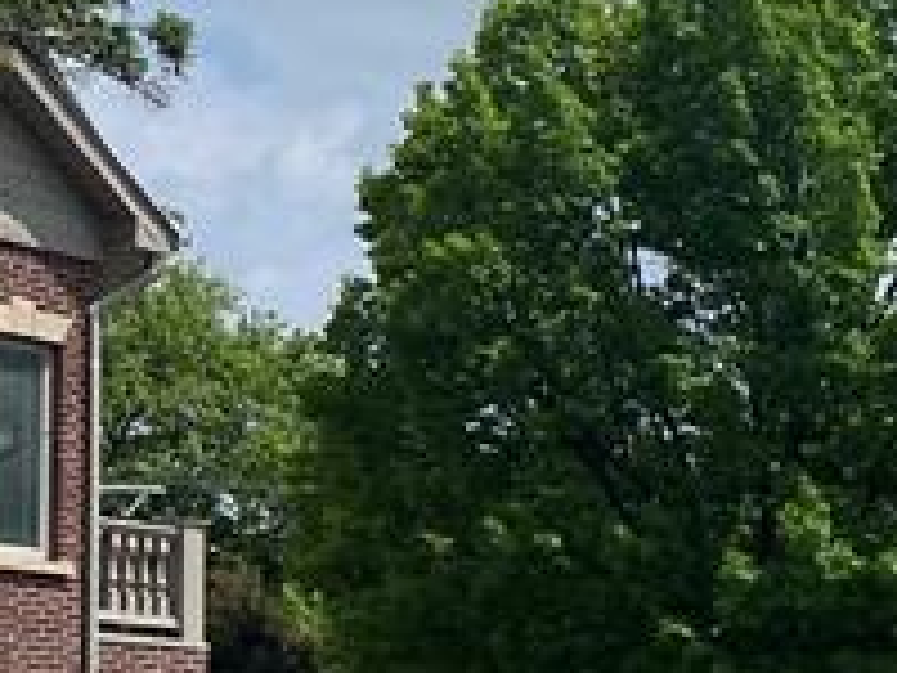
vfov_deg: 11.0
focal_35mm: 133
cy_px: 790
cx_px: 2292
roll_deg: +0.8
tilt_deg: +0.9
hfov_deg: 11.6
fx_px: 3446
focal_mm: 5.7
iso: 50
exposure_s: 1/5319
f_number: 1.5
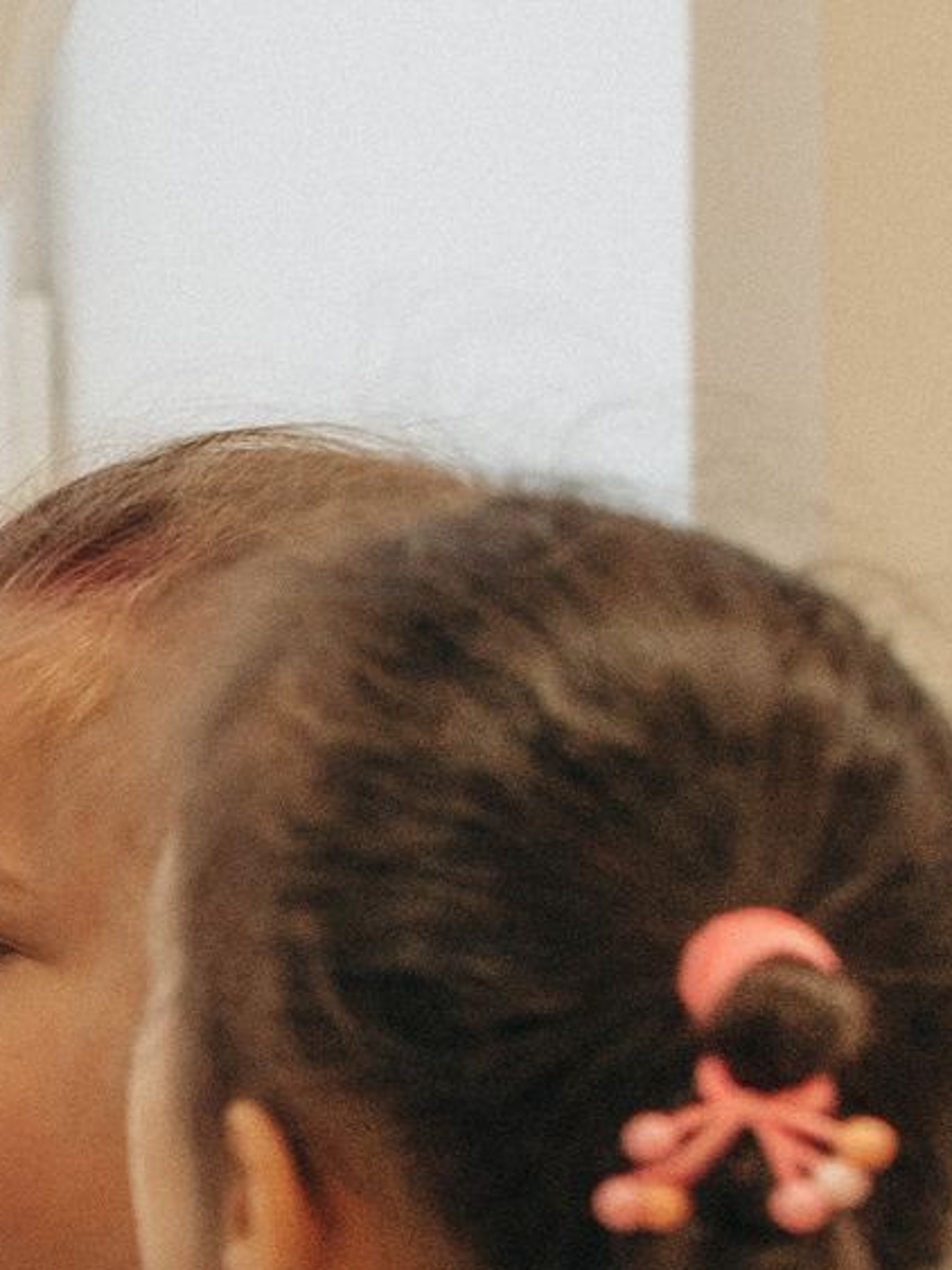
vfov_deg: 6.0
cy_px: 1402
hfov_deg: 4.5
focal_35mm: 328
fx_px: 12032
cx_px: -990
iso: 1000
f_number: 5
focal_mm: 75
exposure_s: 1/250
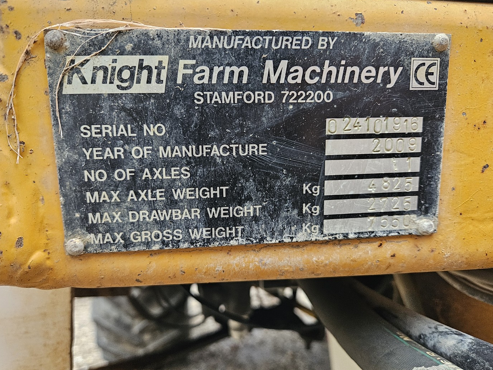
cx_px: 241
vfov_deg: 56.8
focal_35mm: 24
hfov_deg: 71.6
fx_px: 342
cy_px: 178
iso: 500
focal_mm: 5.4
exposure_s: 1/142
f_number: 1.8
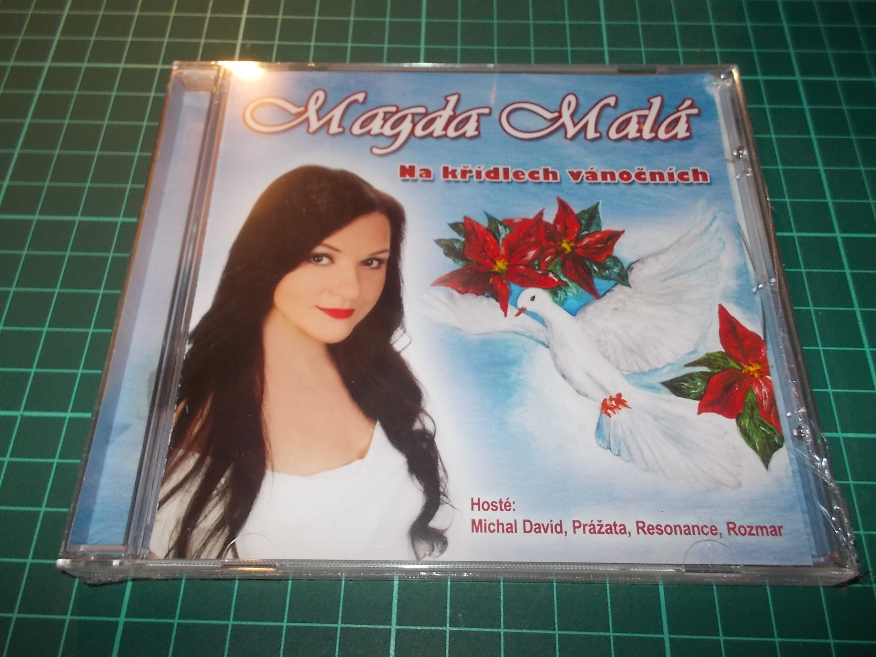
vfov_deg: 48.2
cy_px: 328
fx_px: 734
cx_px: 438
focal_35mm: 29
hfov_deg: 61.7
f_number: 3.3
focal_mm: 4.1
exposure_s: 1/30
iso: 200
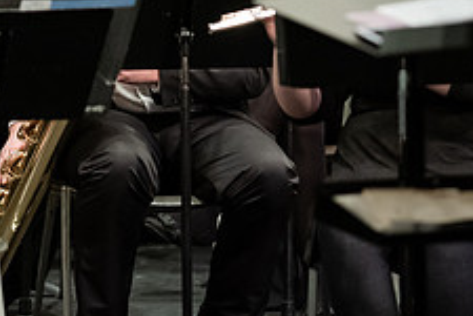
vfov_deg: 1.8
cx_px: 164
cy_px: 31
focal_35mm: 775
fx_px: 10182
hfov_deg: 2.7
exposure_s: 1/320
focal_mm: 300
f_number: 3.2
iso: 4000
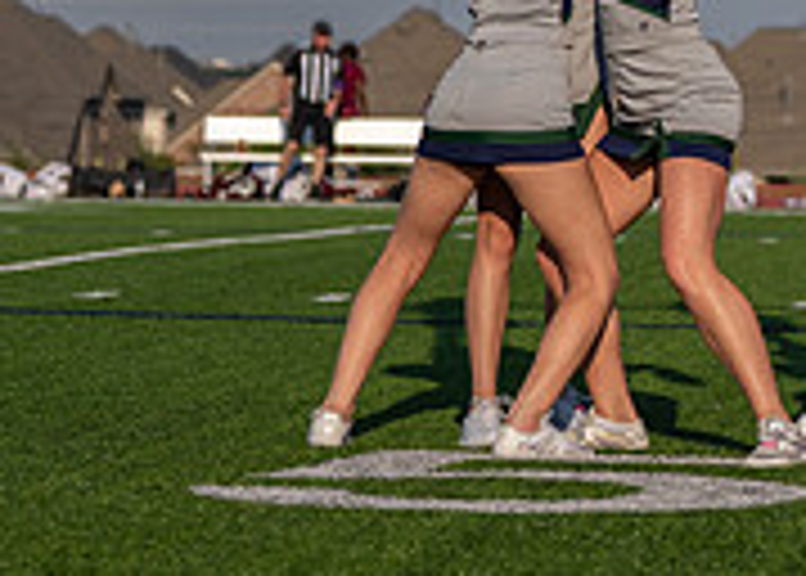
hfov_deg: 8.1
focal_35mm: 247
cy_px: -370
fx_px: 5656
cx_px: 1024
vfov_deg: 5.8
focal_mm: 70
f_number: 2.8
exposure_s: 1/5000
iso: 100
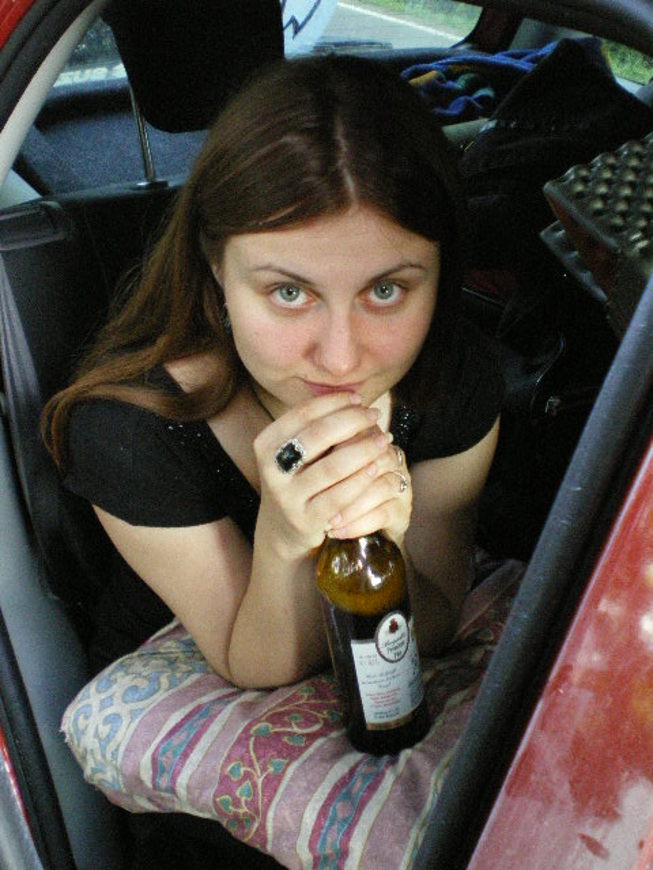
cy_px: 435
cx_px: 326
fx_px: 956
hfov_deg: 37.7
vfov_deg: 49.0
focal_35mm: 38
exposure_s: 1/40
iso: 800
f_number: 3.1
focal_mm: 6.3
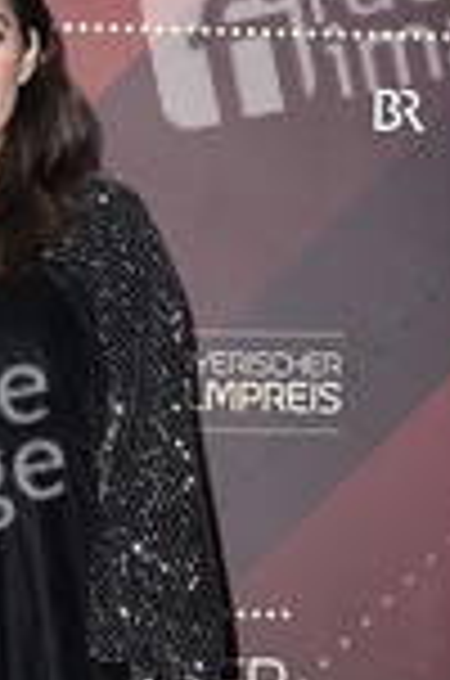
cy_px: 698
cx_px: -36
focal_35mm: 85
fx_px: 1601
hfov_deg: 15.6
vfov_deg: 22.9
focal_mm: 32
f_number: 5.6
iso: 640
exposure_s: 1/250
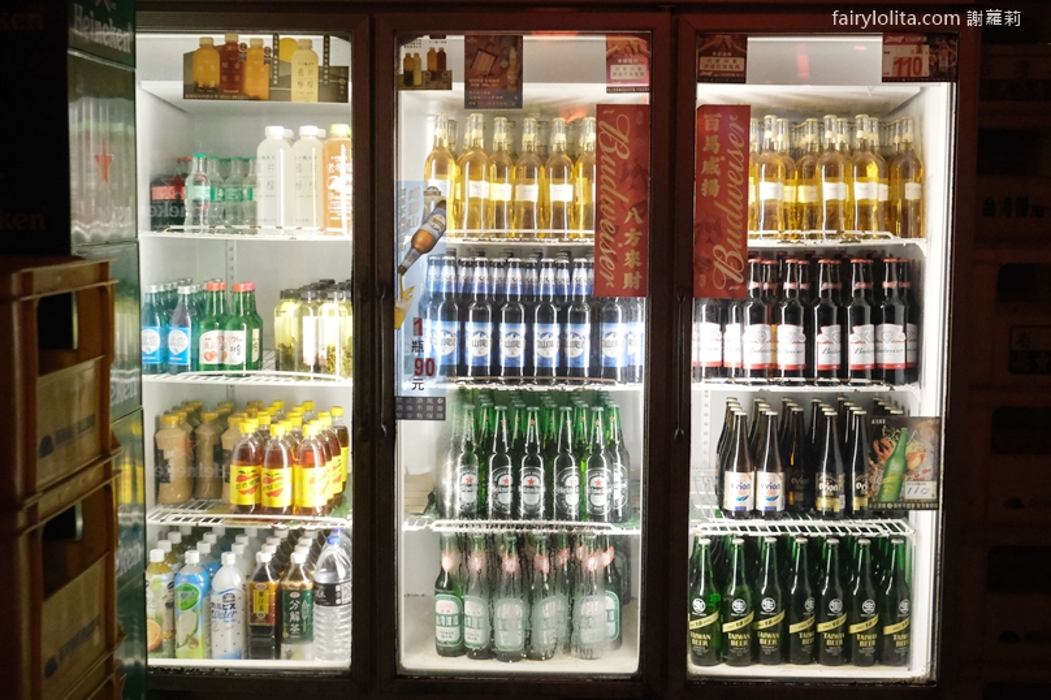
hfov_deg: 49.6
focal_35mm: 39
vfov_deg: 34.2
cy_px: 350
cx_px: 507
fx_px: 1138
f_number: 2.8
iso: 10000
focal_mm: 23
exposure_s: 1/1100
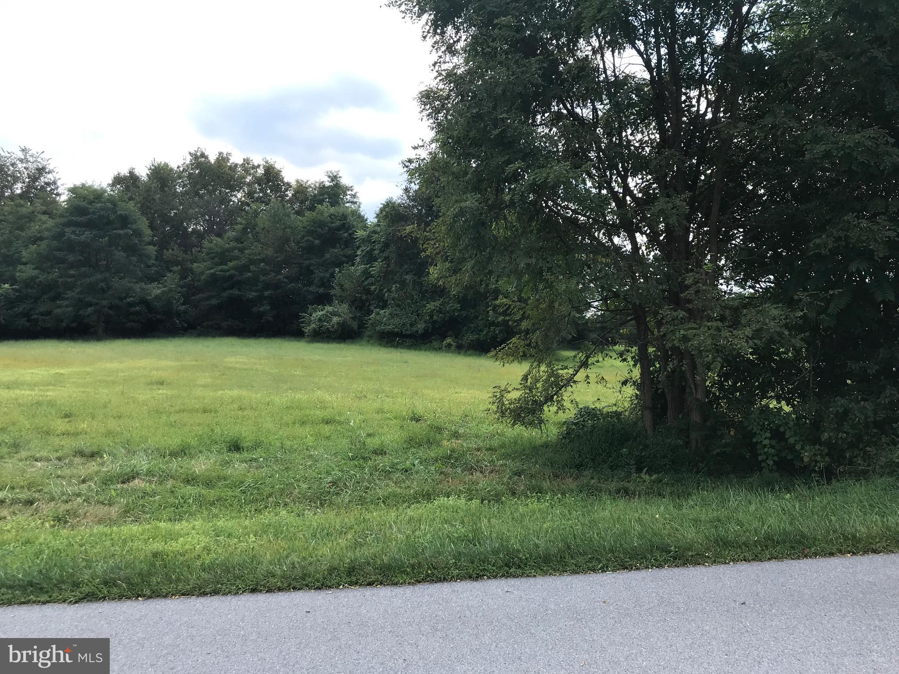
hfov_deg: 63.4
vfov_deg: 49.7
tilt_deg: +0.4
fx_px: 727
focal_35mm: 28
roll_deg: +2.3
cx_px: 450
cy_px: 337
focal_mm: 3.99
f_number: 1.8
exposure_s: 1/921
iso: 20
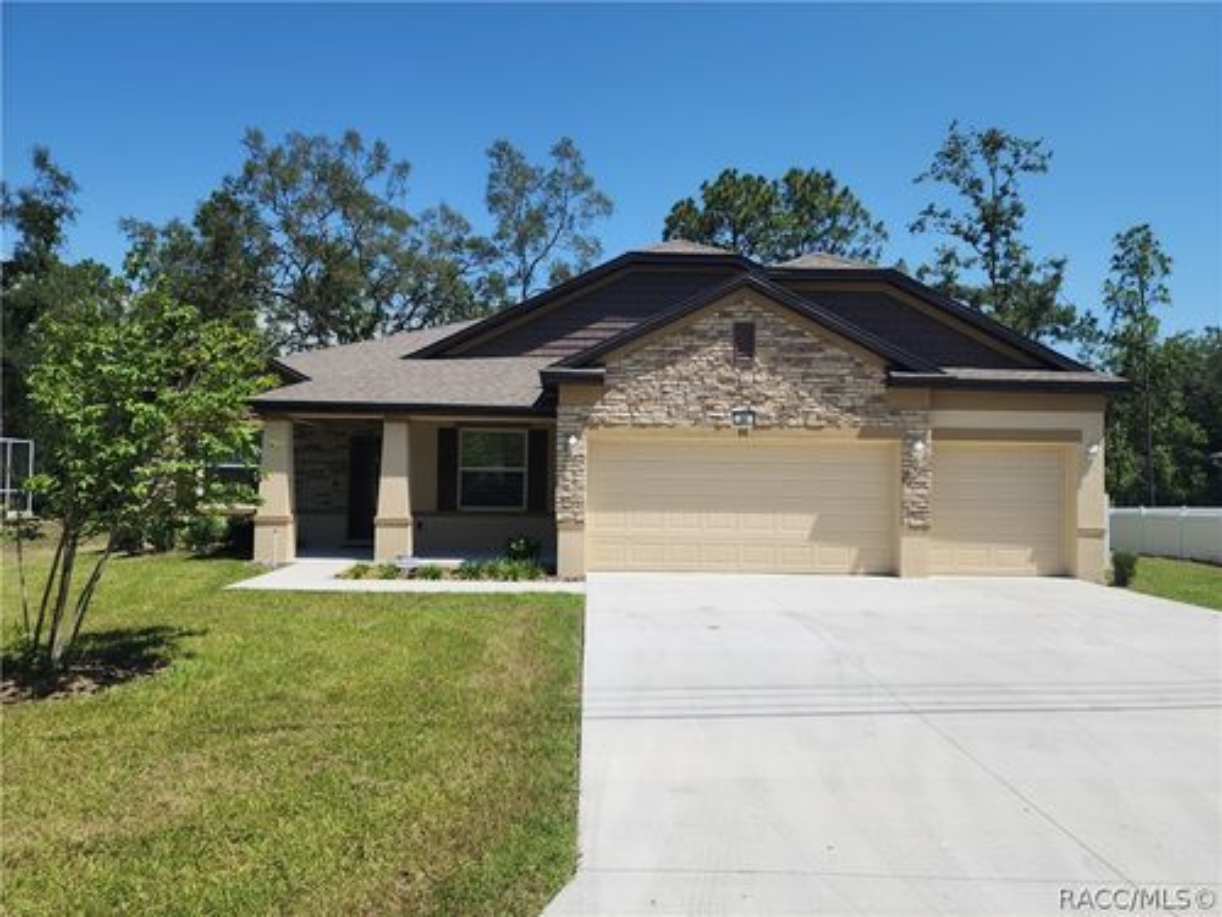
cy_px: 458
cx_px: 611
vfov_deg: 58.9
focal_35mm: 23
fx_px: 812
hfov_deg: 73.9
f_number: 1.8
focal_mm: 6.4
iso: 12
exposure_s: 1/1384
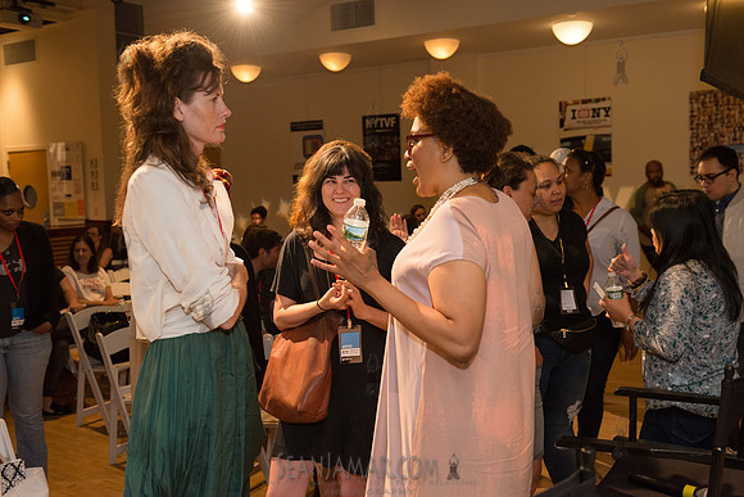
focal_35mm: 38
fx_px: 785
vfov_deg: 35.1
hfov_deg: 50.7
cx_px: 372
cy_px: 248
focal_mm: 38
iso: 2500
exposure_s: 1/500
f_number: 4
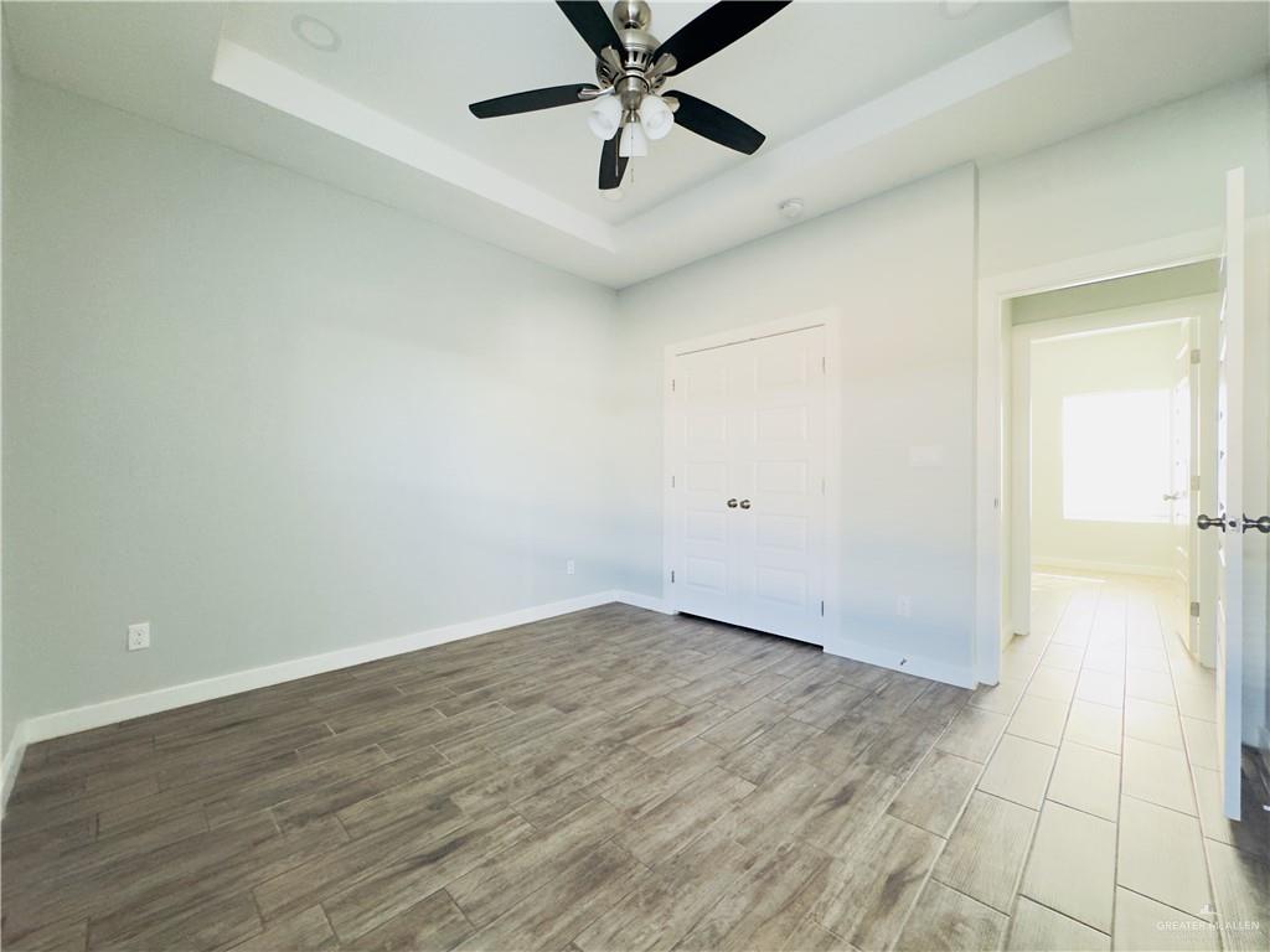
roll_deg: -0.1
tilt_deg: -1.9
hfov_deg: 102.1
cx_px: 635
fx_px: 514
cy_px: 476
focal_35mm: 14
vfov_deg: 85.7
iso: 640
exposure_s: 1/60
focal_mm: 2.22
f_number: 2.2
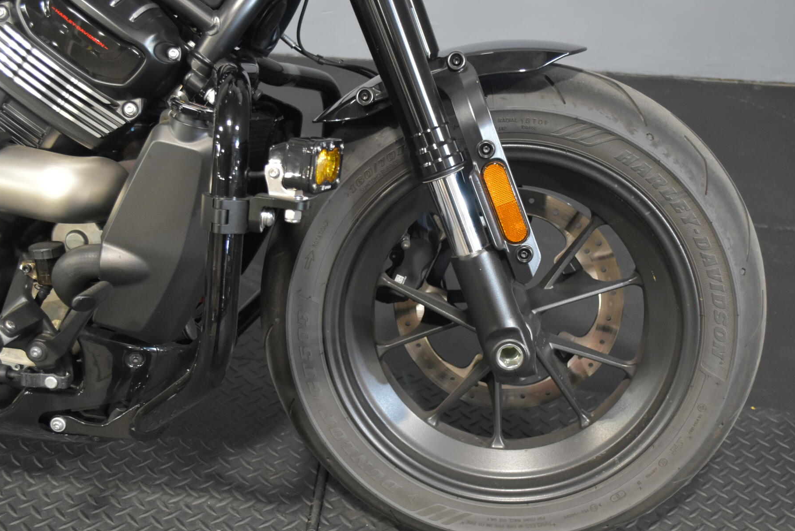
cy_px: 291
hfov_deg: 48.4
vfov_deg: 33.4
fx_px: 884
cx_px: 436
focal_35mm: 40
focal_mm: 24
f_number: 4
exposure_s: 1/20
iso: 1600
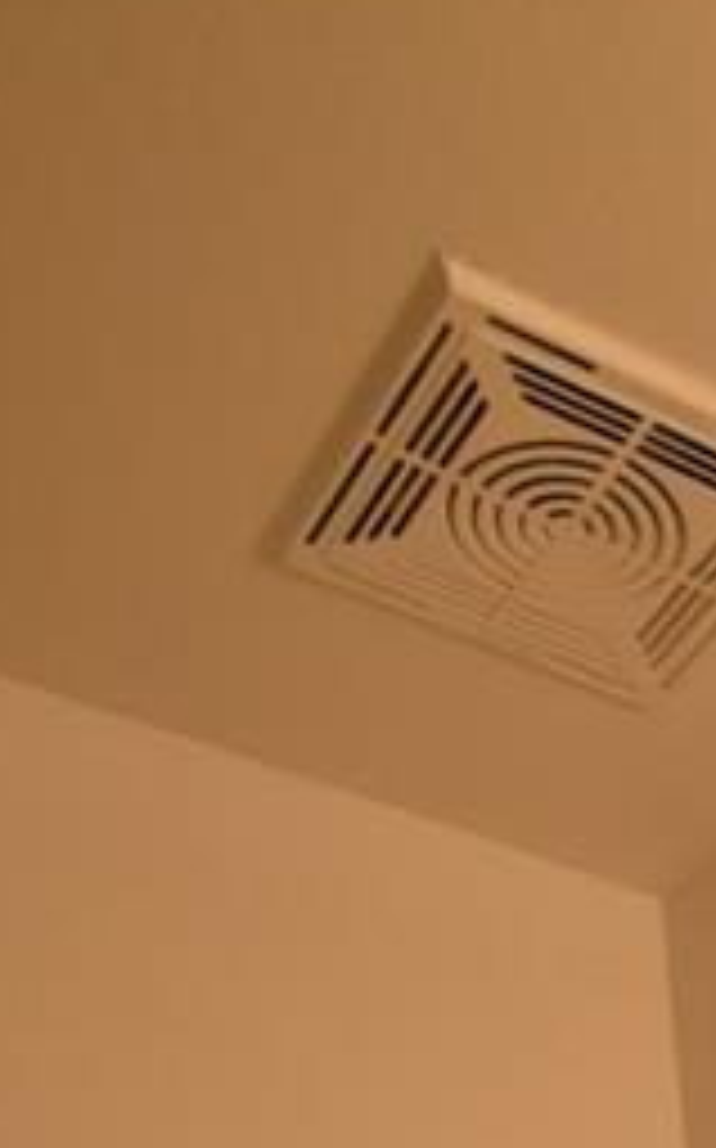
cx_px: 1268
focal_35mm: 72
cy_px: 2638
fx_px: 2252
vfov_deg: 16.0
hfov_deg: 15.6
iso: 400
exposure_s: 1/160
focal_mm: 10
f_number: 6.3
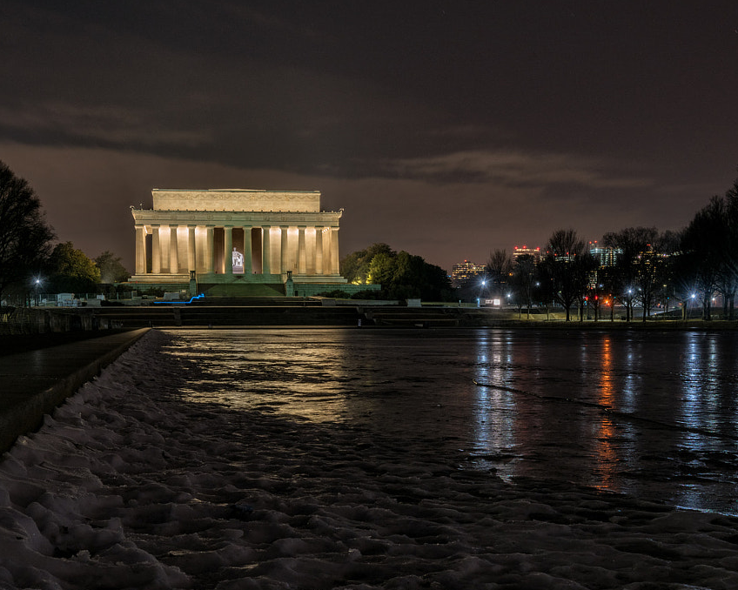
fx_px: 1354
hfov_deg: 30.4
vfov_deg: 24.5
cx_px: 423
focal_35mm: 62
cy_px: 392
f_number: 14
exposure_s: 30
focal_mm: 35
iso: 100
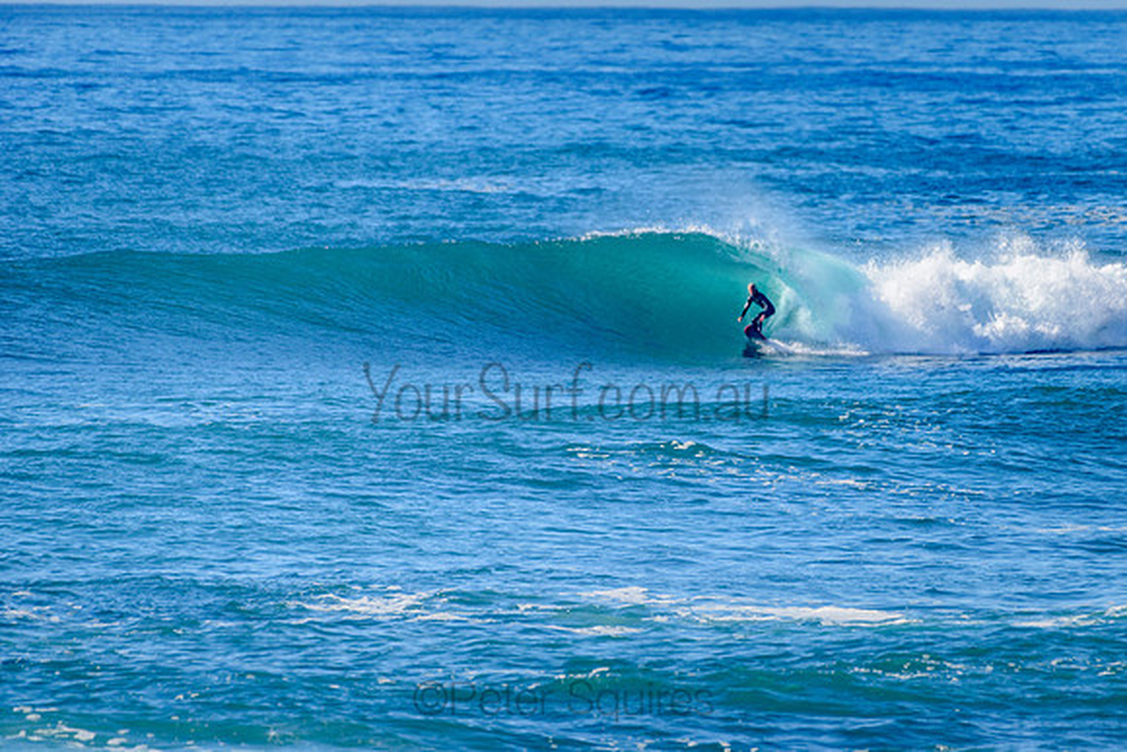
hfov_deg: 3.4
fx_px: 19201
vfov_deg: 2.2
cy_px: 321
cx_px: 691
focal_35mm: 613
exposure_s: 1/2000
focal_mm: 500
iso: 250
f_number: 5.6
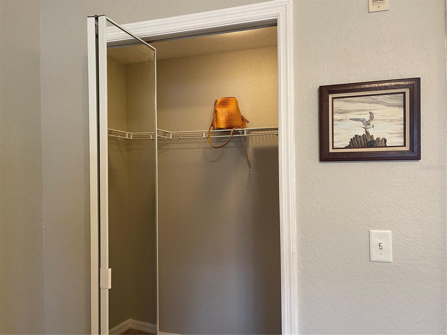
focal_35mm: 25
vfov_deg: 54.9
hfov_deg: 69.4
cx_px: 224
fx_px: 323
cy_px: 168
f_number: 1.6
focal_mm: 5.1
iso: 200
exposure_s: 1/60
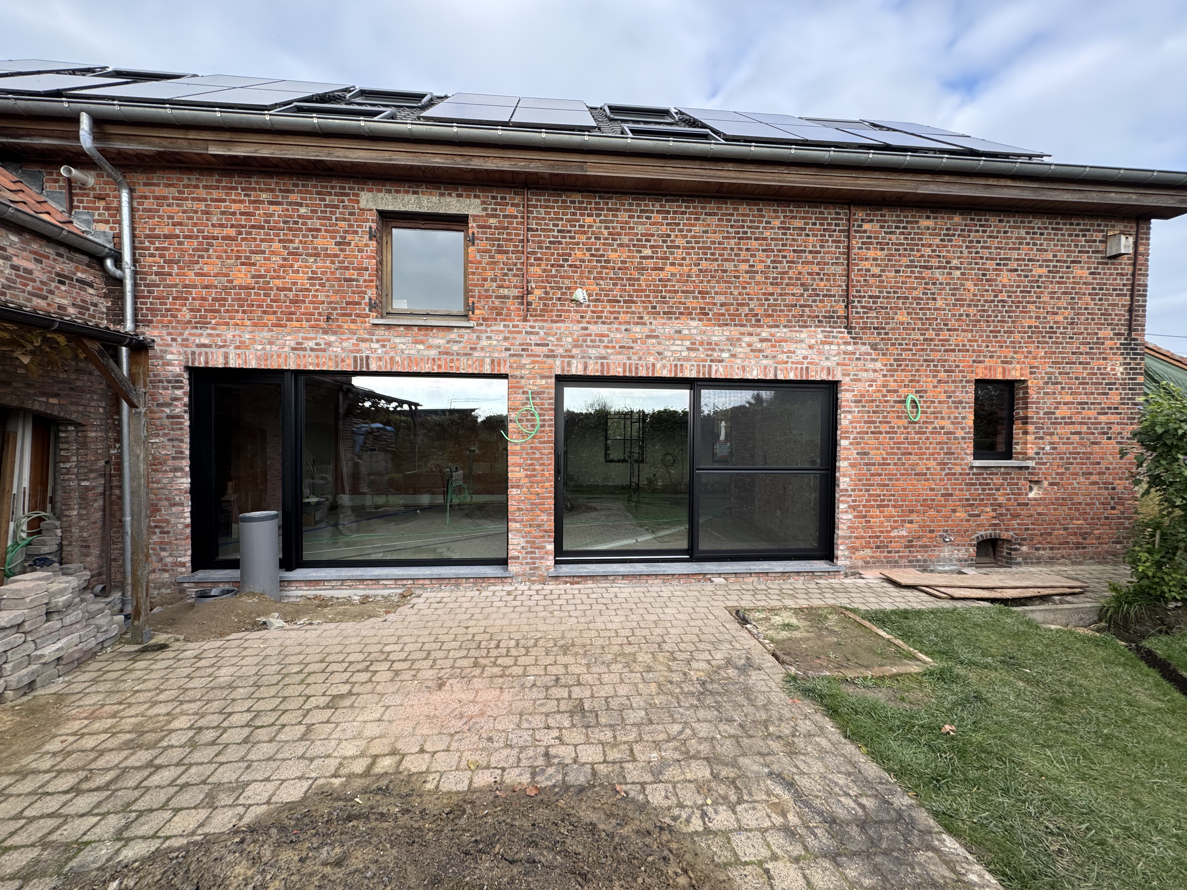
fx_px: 480
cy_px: 445
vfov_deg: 85.7
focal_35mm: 14
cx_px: 594
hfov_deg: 102.1
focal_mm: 2.22
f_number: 2.2
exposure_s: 1/344
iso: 40
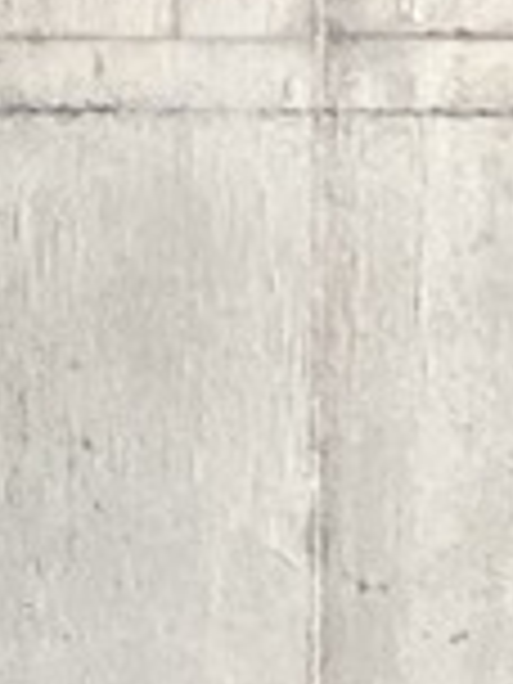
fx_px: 2885
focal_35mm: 146
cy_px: 952
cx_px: -666
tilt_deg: -1.6
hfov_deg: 9.2
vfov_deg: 13.0
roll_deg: +0.1
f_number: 1.8
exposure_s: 1/58
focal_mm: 4.25
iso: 500
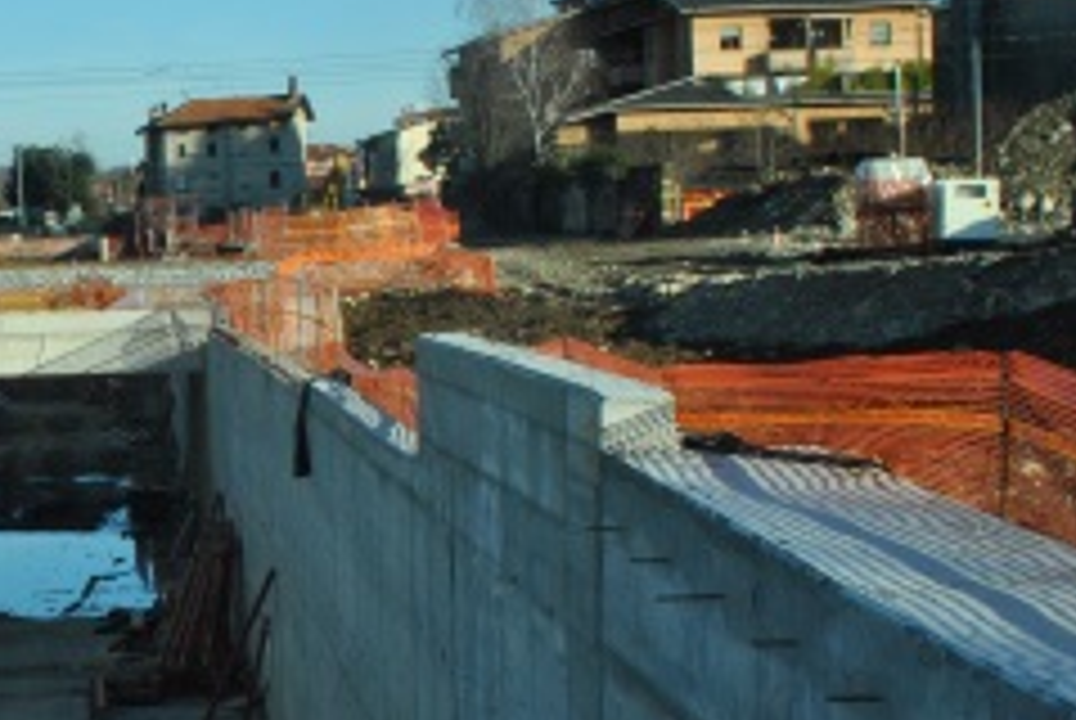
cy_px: 353
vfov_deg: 17.3
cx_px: -27
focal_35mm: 79
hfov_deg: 24.4
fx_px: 2364
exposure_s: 1/500
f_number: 11
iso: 400
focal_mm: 18
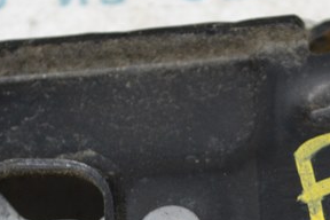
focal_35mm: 240
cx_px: 230
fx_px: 2198
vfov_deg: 5.7
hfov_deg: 8.6
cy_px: 276
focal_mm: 45
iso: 560
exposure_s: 1/60
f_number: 5.3
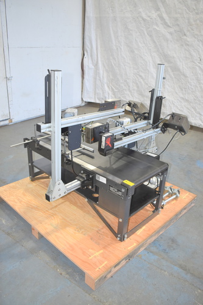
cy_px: 152
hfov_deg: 43.6
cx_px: 102
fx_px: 254
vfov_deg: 61.9
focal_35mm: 30
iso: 800
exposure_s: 1/200
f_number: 4
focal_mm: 20
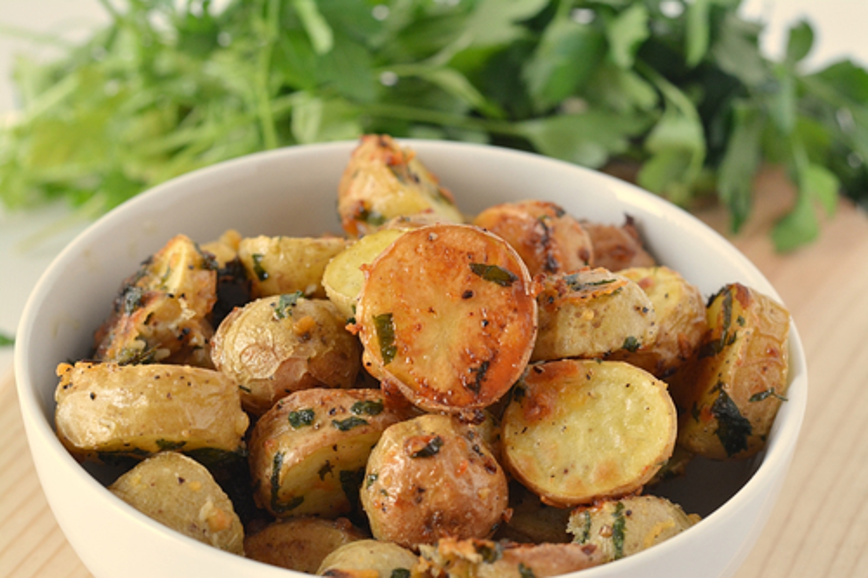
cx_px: 434
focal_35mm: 75
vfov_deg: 18.2
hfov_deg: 27.0
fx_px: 1808
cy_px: 289
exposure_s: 1/100
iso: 1000
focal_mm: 50
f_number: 6.3
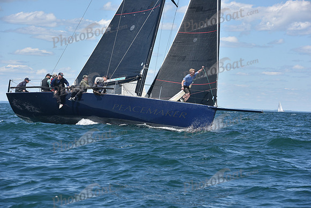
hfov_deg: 13.7
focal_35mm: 150
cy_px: 104
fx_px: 1296
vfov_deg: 9.2
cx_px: 156
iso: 250
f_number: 9
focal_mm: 150
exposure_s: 1/800
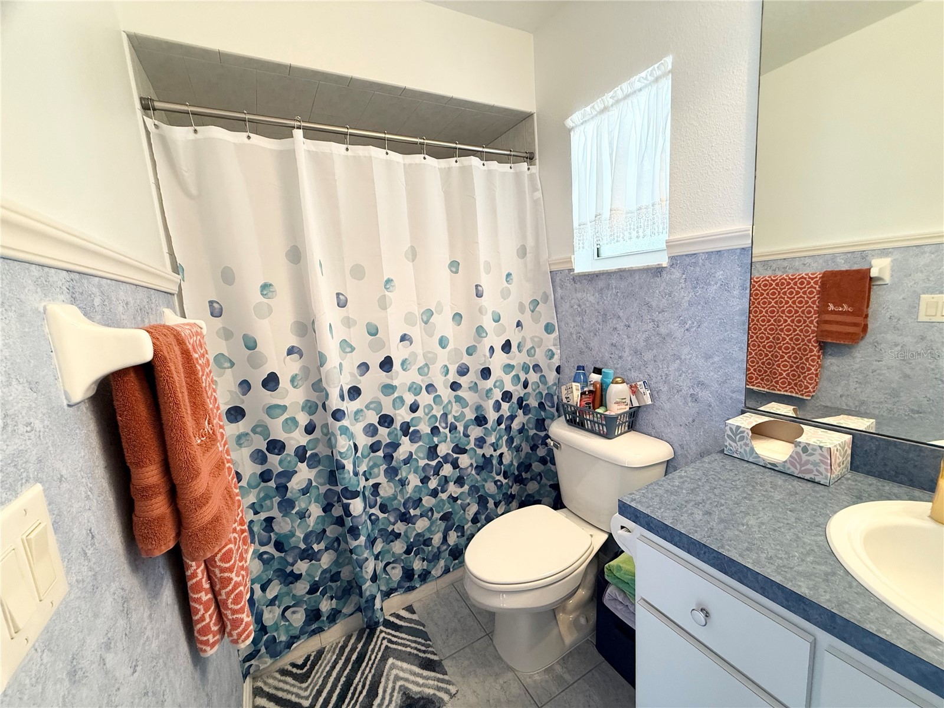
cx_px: 472
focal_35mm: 14
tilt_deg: -9.6
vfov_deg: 85.7
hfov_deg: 102.1
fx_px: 382
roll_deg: +3.9
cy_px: 354
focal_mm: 2.22
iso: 200
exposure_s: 1/120
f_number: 2.2
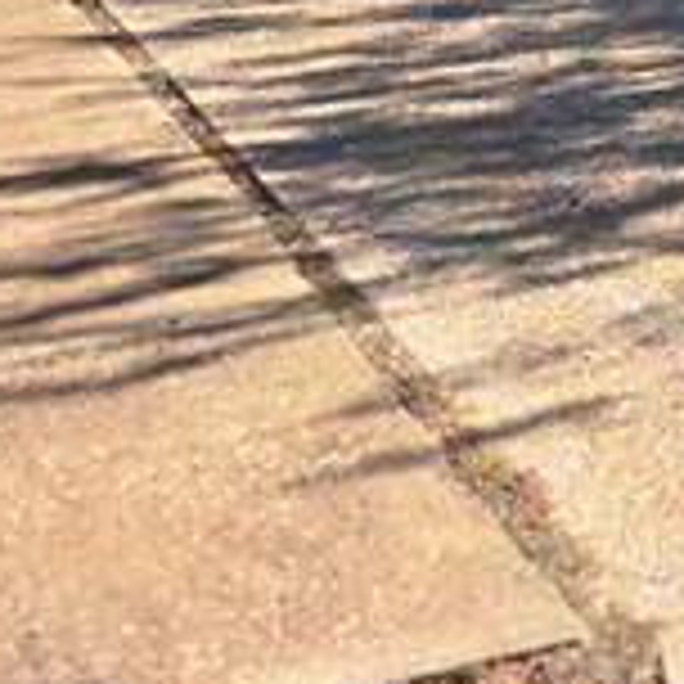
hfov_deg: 12.1
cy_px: -688
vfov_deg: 11.5
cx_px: 1058
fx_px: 3063
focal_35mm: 137
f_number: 1.7
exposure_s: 1/511
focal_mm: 6.3
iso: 12
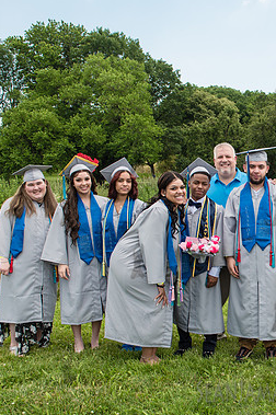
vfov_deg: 41.9
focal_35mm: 47
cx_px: 275
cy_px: 223
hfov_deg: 27.0
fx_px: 541
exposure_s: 1/400
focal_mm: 26
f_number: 5.6
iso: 200
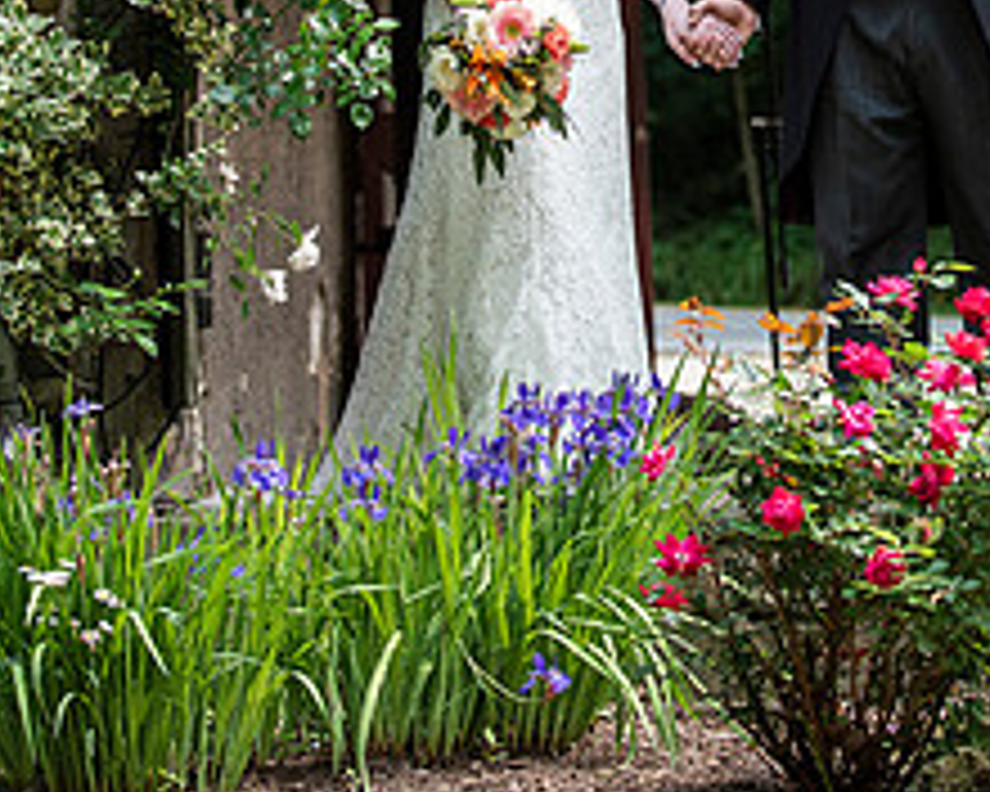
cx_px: 680
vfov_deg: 8.3
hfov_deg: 10.4
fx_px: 5450
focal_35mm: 186
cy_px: -56
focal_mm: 75
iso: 640
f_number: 2.8
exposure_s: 1/2500
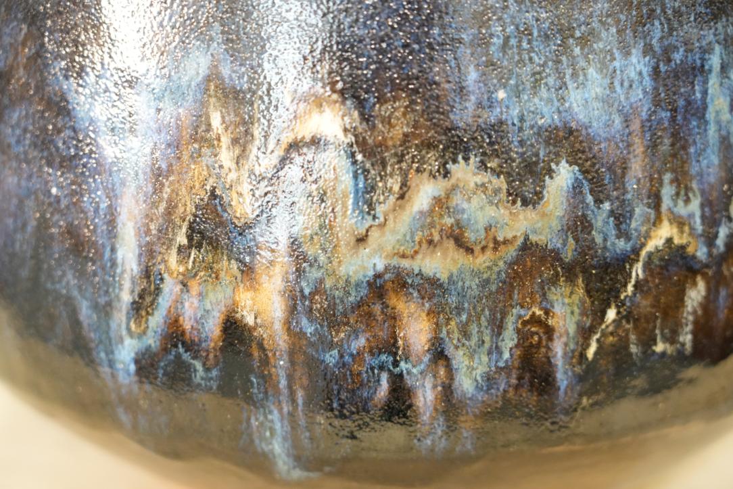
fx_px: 2138
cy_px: 244
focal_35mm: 105
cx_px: 366
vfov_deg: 13.0
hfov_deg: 19.5
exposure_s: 1/125
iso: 8000
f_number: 4
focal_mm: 105
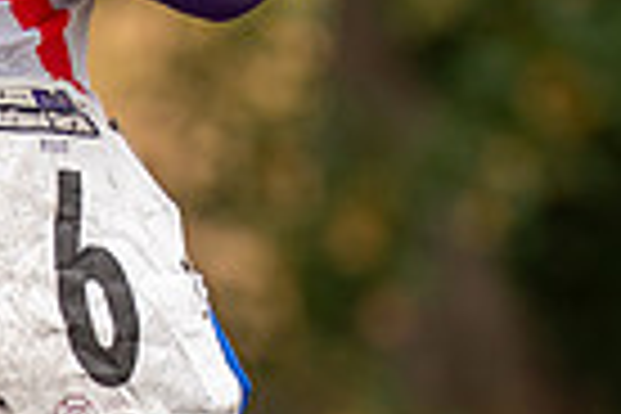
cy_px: -973
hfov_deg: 2.7
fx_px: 13109
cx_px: 176
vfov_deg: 1.8
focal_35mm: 760
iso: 250
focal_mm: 105
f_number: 3.5
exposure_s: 1/1000
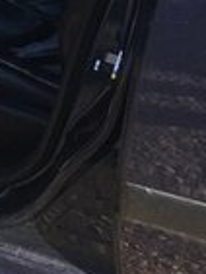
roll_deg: +2.2
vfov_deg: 13.9
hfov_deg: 9.7
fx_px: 1077
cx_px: -274
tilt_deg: -23.3
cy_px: -85
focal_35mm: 136
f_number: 2.2
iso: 25
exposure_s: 1/381
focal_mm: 4.15
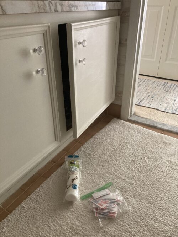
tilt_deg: -29.3
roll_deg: +0.5
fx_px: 192
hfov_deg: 49.7
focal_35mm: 28
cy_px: 118
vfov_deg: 63.5
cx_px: 89
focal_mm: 3.99
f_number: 1.8
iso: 320
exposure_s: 1/57
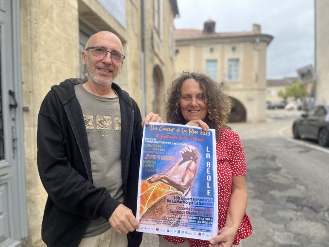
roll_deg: +1.5
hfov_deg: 67.3
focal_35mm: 26
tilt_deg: -2.5
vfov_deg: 53.1
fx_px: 247
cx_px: 164
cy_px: 124
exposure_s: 1/1056
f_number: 1.6
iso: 50
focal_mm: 5.1
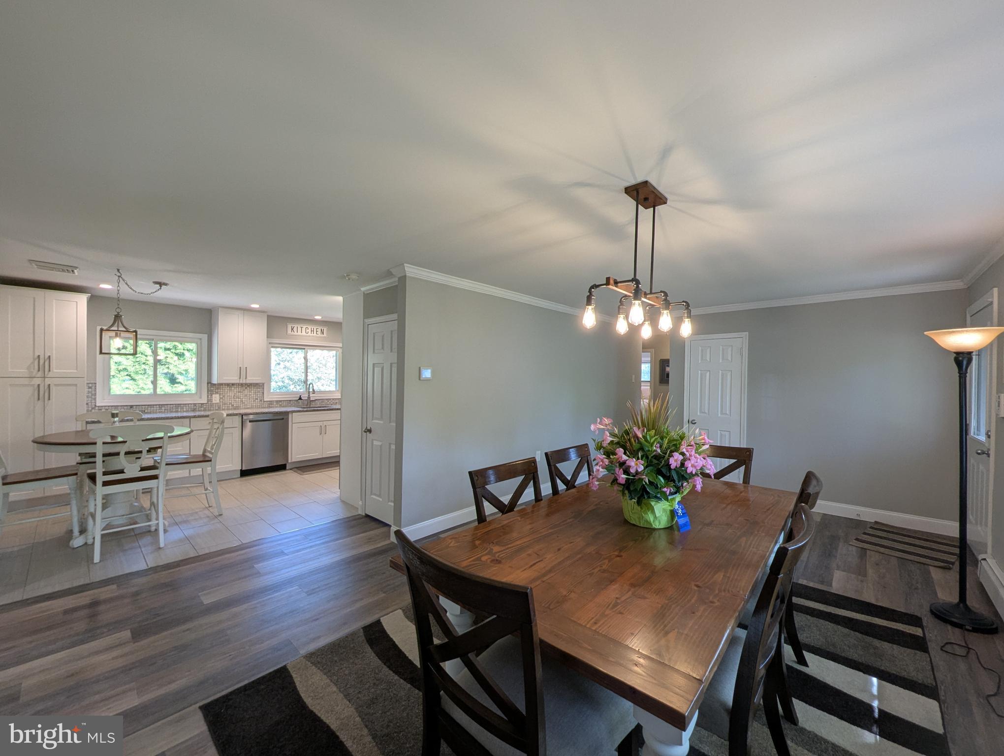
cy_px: 378
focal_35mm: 13
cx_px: 502
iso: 65
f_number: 2.2
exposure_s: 1/60
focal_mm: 1.95
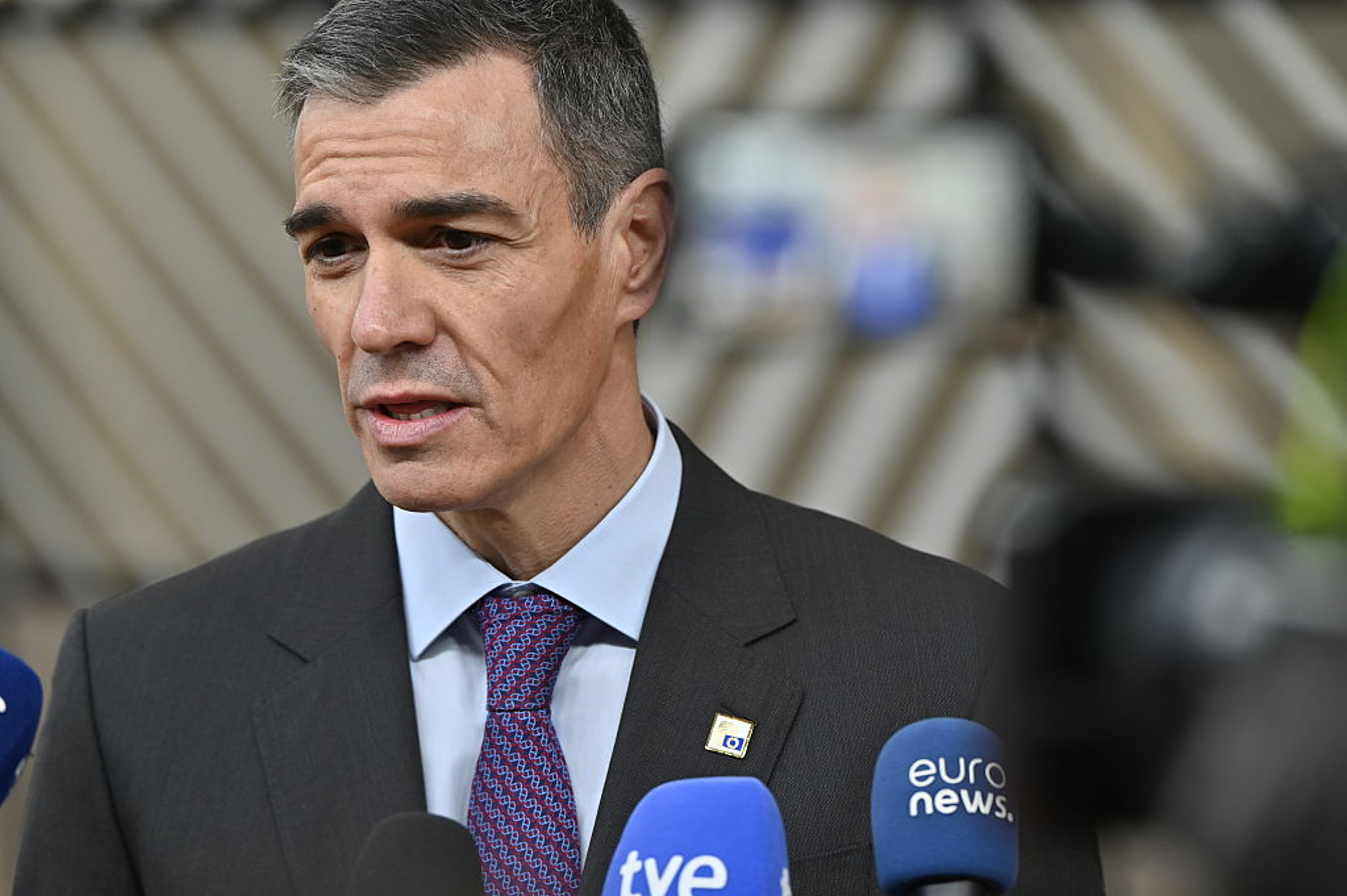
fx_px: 6169
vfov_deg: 8.3
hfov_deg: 12.5
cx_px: 674
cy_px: 448
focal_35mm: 165
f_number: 4
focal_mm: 165
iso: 1100
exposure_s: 1/200
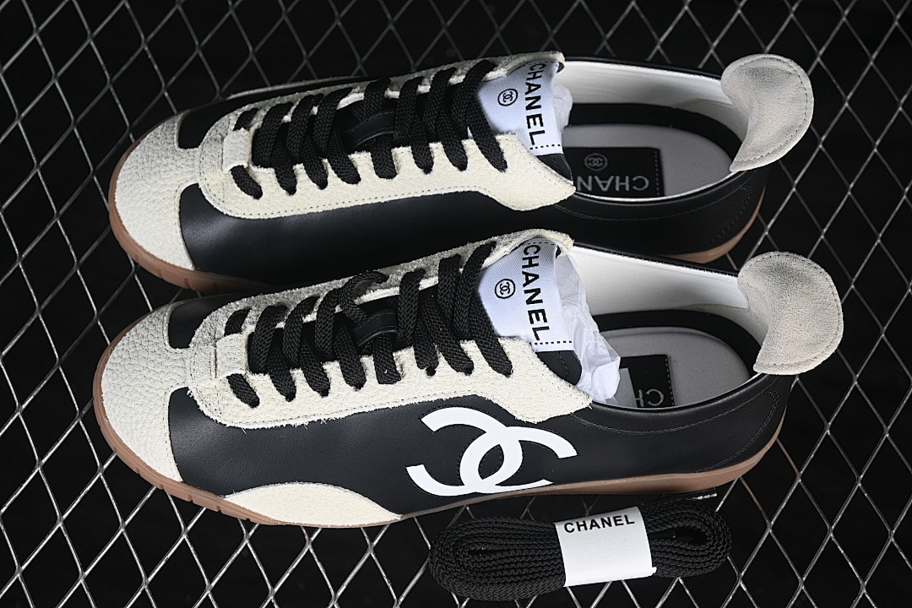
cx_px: 456
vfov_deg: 18.2
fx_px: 1900
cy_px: 304
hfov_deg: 27.0
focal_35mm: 75
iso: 160
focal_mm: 50
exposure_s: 1/60
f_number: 6.3
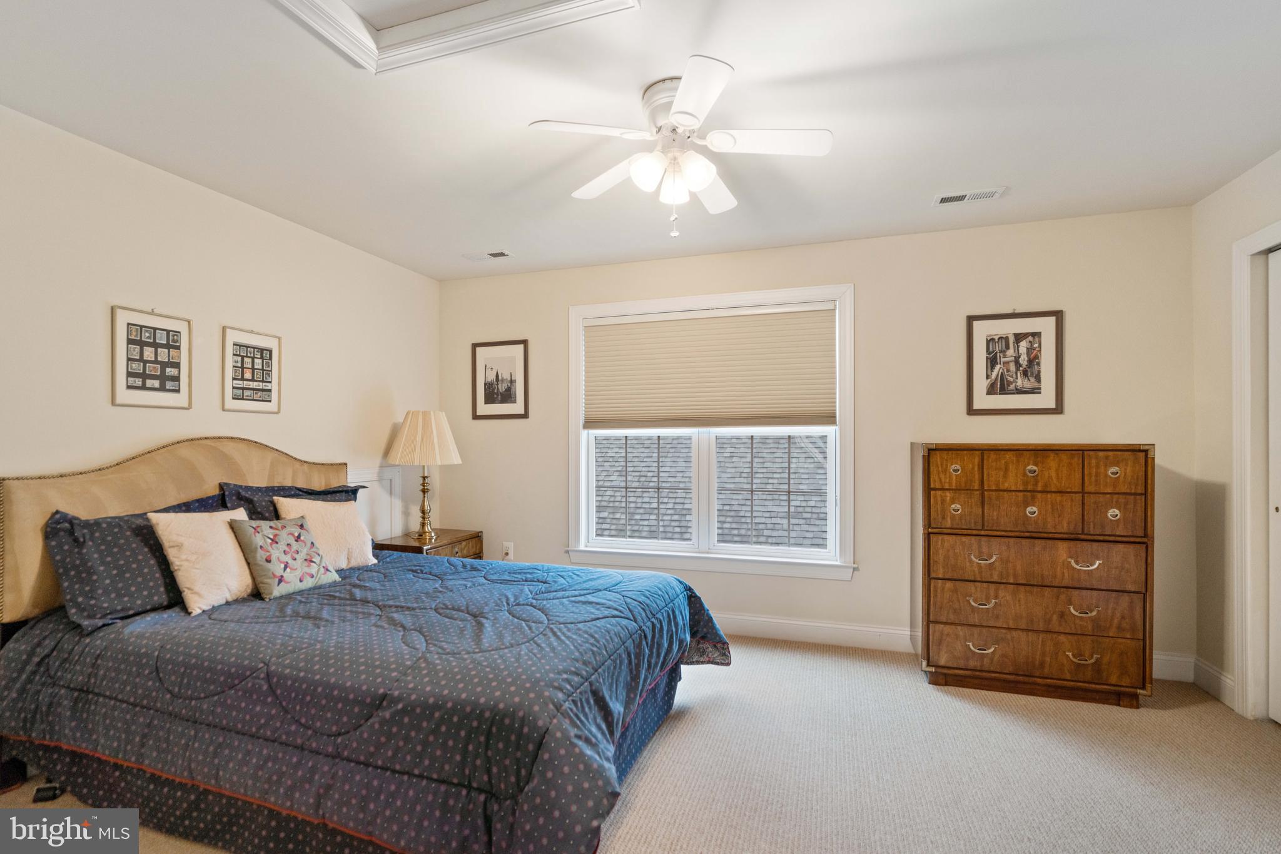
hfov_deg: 96.7
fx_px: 569
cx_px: 640
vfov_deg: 73.7
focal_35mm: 16
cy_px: 427
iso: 320
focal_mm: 16
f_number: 4
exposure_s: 1/40
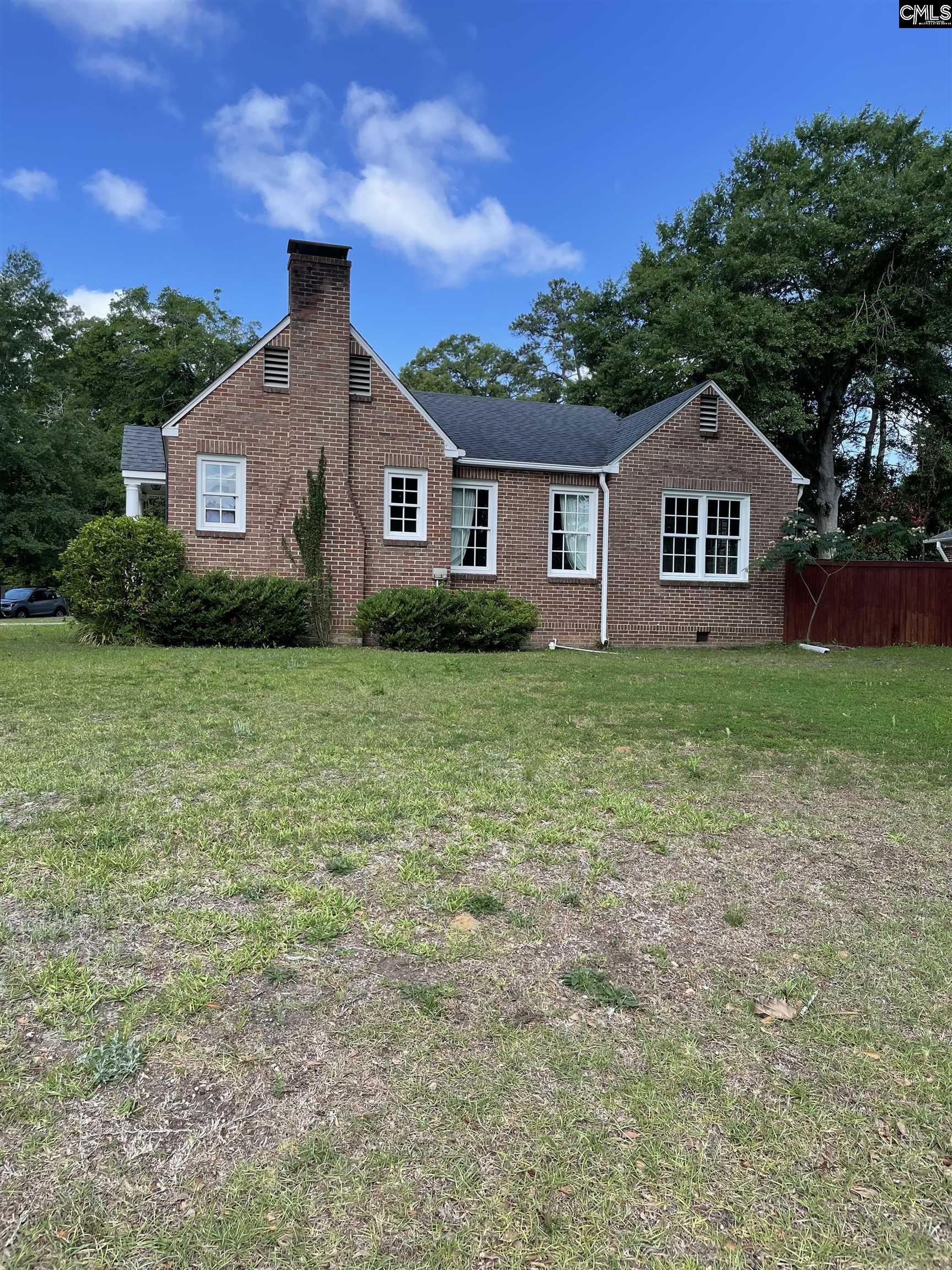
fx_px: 953
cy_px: 635
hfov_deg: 53.1
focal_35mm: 26
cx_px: 476
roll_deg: -0.2
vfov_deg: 67.3
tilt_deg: -0.3
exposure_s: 1/1125
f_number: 1.6
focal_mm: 4.2
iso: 32
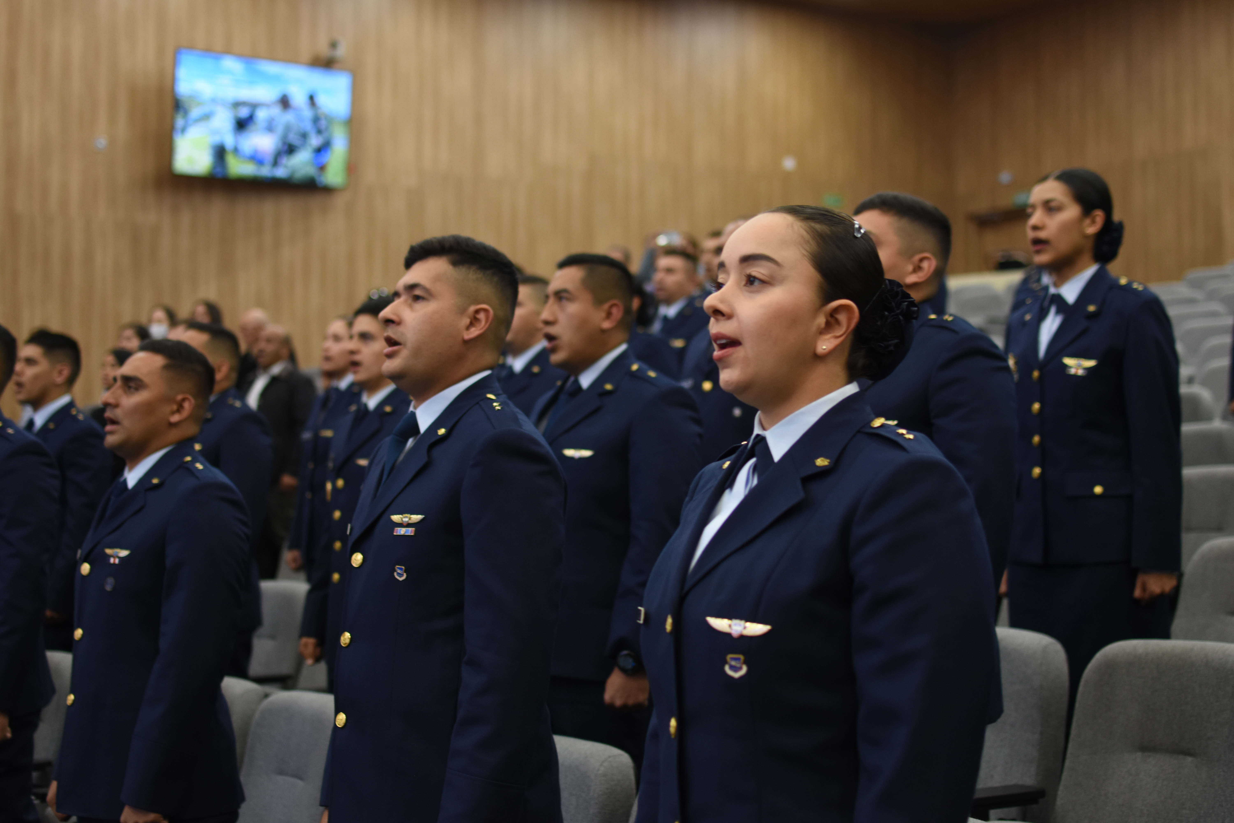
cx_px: 617
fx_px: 1799
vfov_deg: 25.8
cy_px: 412
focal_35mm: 52
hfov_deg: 37.9
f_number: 2.2
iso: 640
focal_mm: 35
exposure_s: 1/100
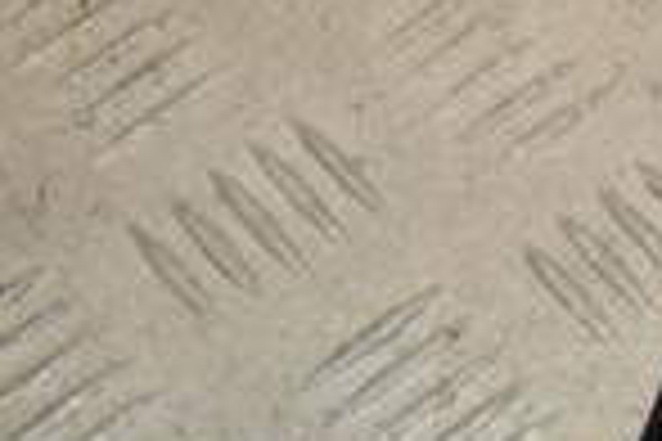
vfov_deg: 7.9
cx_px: 1270
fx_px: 3163
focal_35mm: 172
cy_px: 464
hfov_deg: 11.0
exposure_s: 1/200
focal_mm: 28
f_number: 9
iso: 800
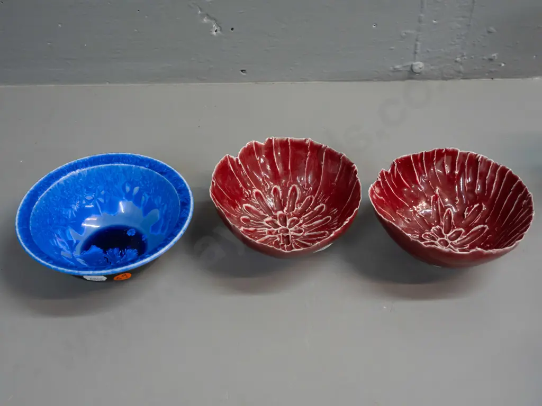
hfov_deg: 41.2
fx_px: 720
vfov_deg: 31.5
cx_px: 271
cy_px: 203
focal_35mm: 46
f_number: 5.6
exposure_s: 1/160
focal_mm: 23
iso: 3200
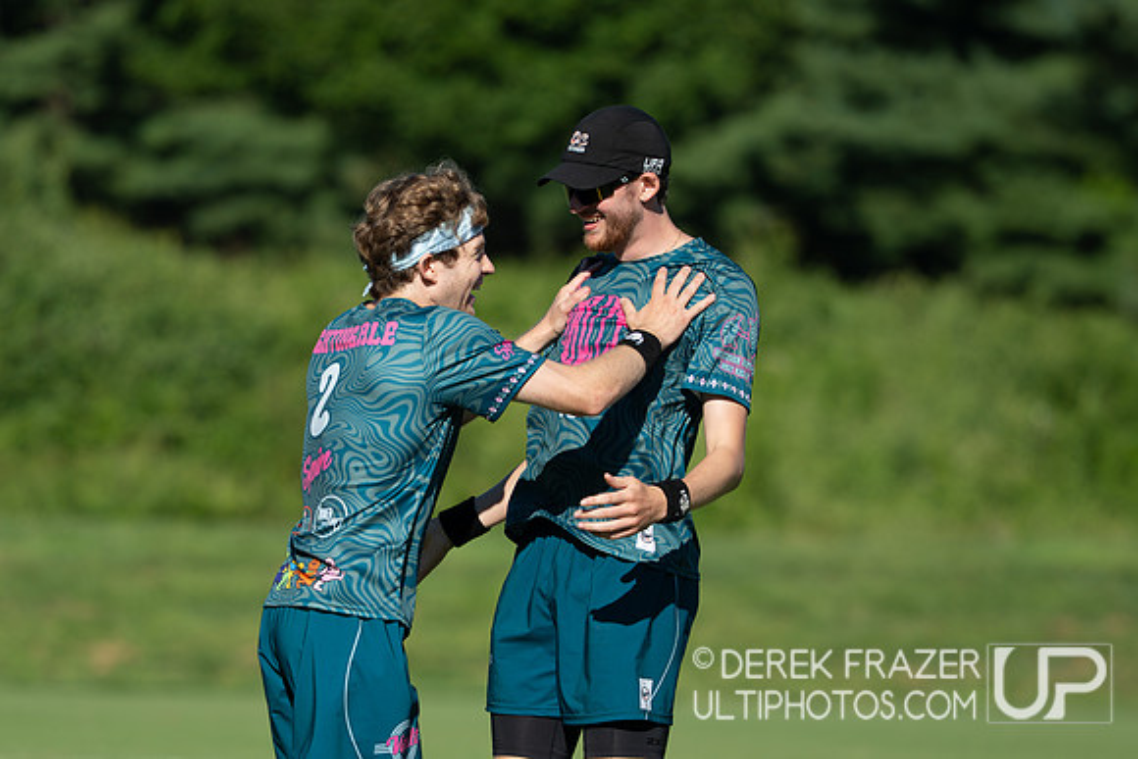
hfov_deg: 5.5
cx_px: 436
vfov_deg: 3.7
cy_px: 540
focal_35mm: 377
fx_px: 11906
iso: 100
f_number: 2.8
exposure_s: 1/3200
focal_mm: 200
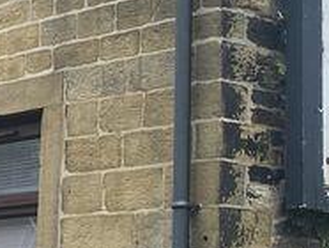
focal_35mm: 143
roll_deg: -0.6
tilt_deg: +13.6
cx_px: 120
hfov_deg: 13.8
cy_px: 74
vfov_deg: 10.4
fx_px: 1361
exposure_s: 1/1043
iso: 32
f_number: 1.8
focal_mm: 4.25
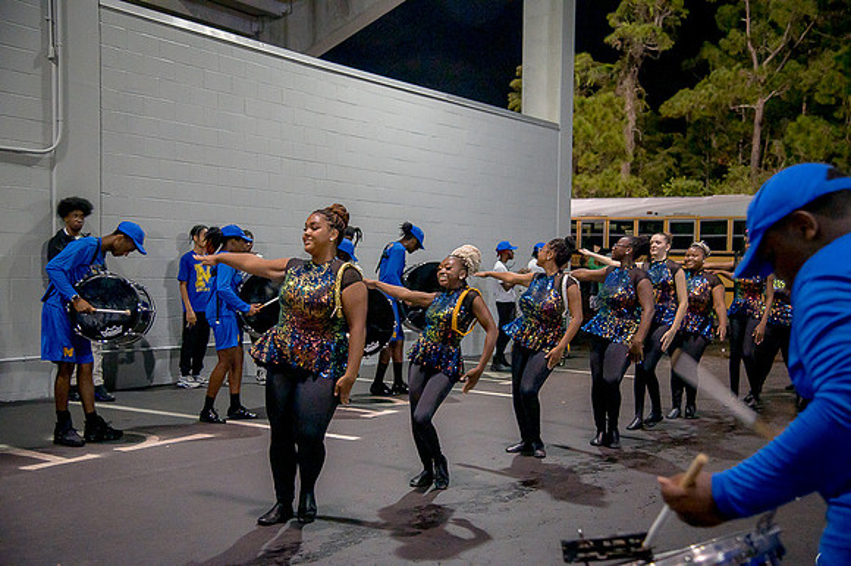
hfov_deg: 42.8
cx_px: 426
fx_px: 1087
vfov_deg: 29.2
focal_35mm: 46
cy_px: 283
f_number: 4
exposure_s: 1/200
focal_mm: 46
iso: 2000
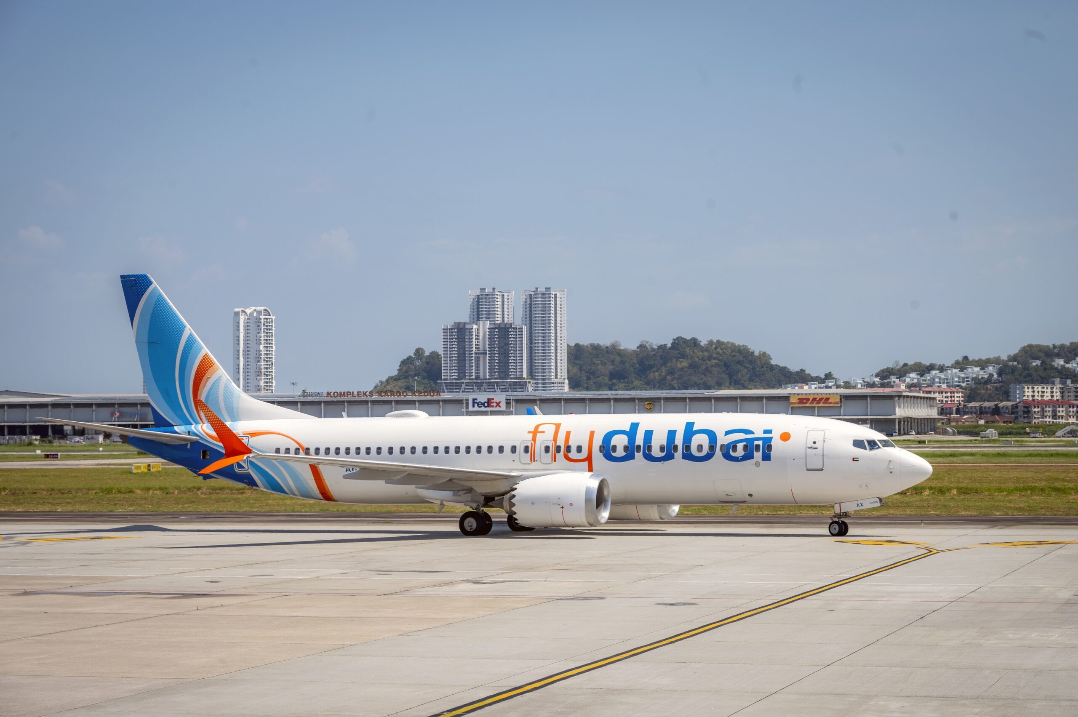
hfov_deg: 27.0
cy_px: 358
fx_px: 2244
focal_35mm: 75
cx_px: 539
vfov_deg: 18.2
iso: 50
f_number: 9
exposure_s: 1/250
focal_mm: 75
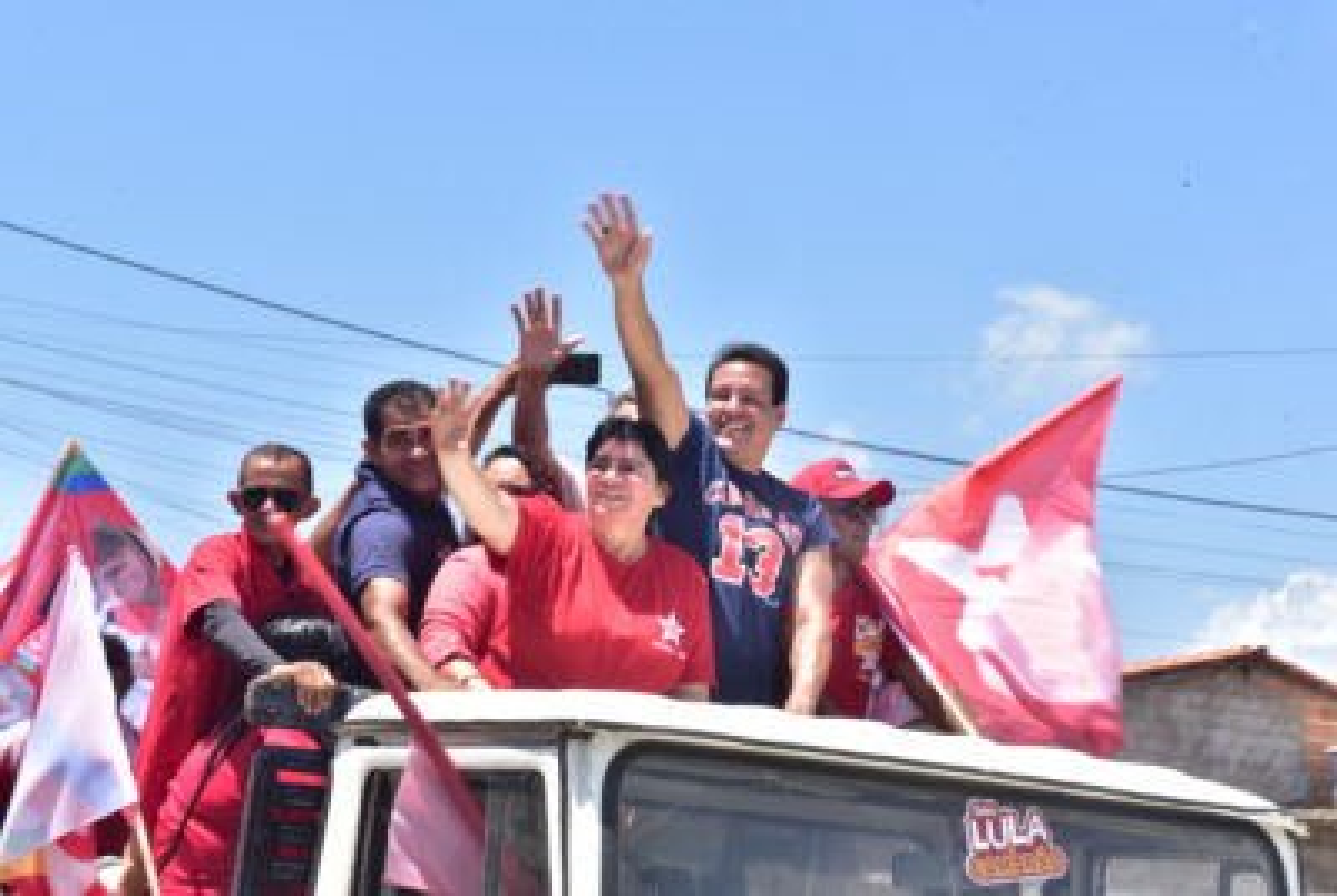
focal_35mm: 70
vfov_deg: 19.5
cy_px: 448
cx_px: 668
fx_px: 2604
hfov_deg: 28.8
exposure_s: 1/60
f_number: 22
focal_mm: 70
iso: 360
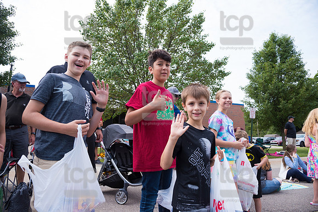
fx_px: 212
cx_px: 159
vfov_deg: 53.2
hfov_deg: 73.7
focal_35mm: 24
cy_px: 106
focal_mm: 24
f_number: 6.3
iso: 560
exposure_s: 1/500
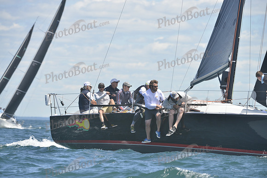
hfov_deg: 9.4
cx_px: 134
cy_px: 89
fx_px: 1632
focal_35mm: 220
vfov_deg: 6.2
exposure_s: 1/800
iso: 280
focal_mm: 220
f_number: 6.3
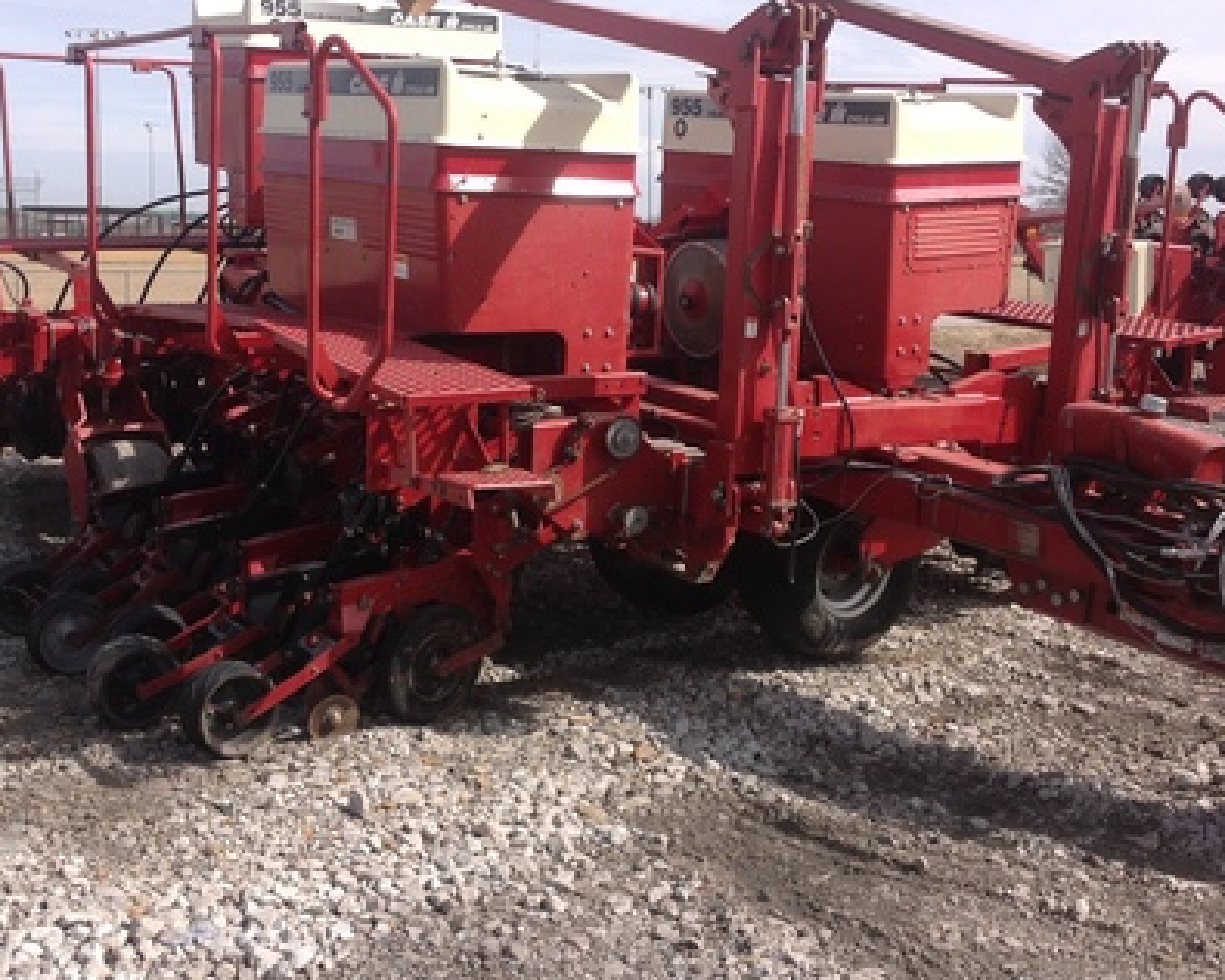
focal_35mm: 47
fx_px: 1704
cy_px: 391
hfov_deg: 39.5
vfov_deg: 32.0
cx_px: 595
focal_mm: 4.28
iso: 50
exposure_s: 1/1681
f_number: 2.4
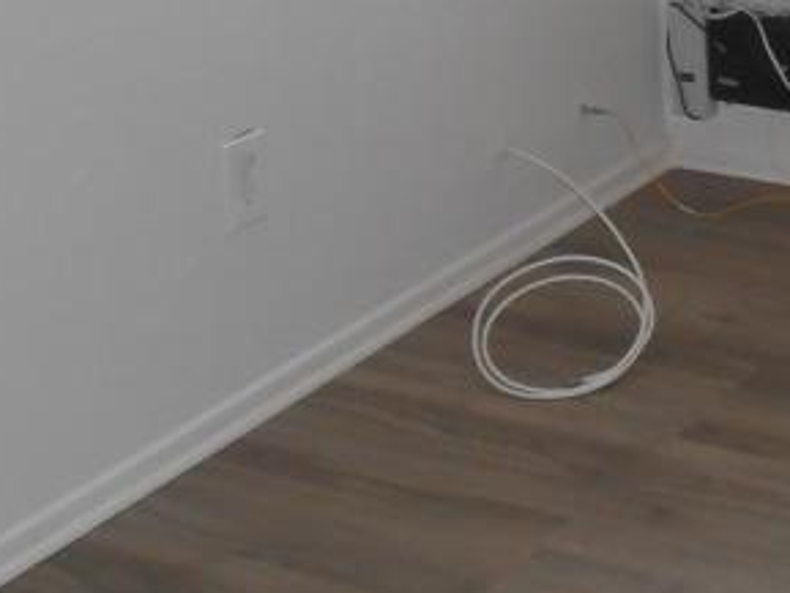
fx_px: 2100
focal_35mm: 92
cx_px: 1033
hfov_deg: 19.6
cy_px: 38
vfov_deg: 15.8
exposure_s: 1/25
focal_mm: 4.6
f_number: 3.5
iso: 200
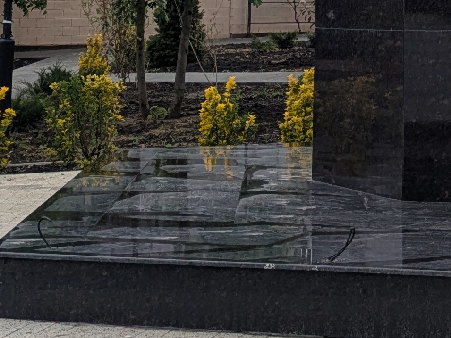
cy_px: -231
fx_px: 1577
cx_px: 497
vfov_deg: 11.5
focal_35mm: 121
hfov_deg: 15.8
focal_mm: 5.43
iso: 47
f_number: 1.89
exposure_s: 1/3226
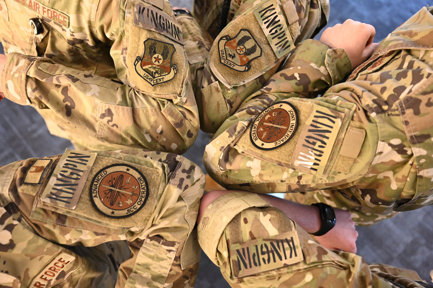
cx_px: 216
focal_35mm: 32
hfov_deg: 58.0
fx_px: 391
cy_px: 144
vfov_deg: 40.5
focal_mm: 32.5
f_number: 3.5
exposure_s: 1/50
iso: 6400
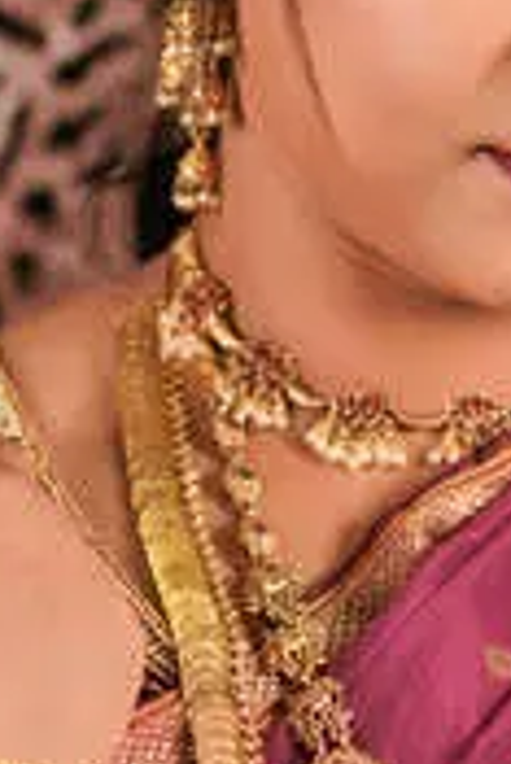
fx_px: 4845
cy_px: 829
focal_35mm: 228
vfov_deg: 8.9
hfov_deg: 6.0
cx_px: 417
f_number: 1.8
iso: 640
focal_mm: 50
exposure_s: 1/800
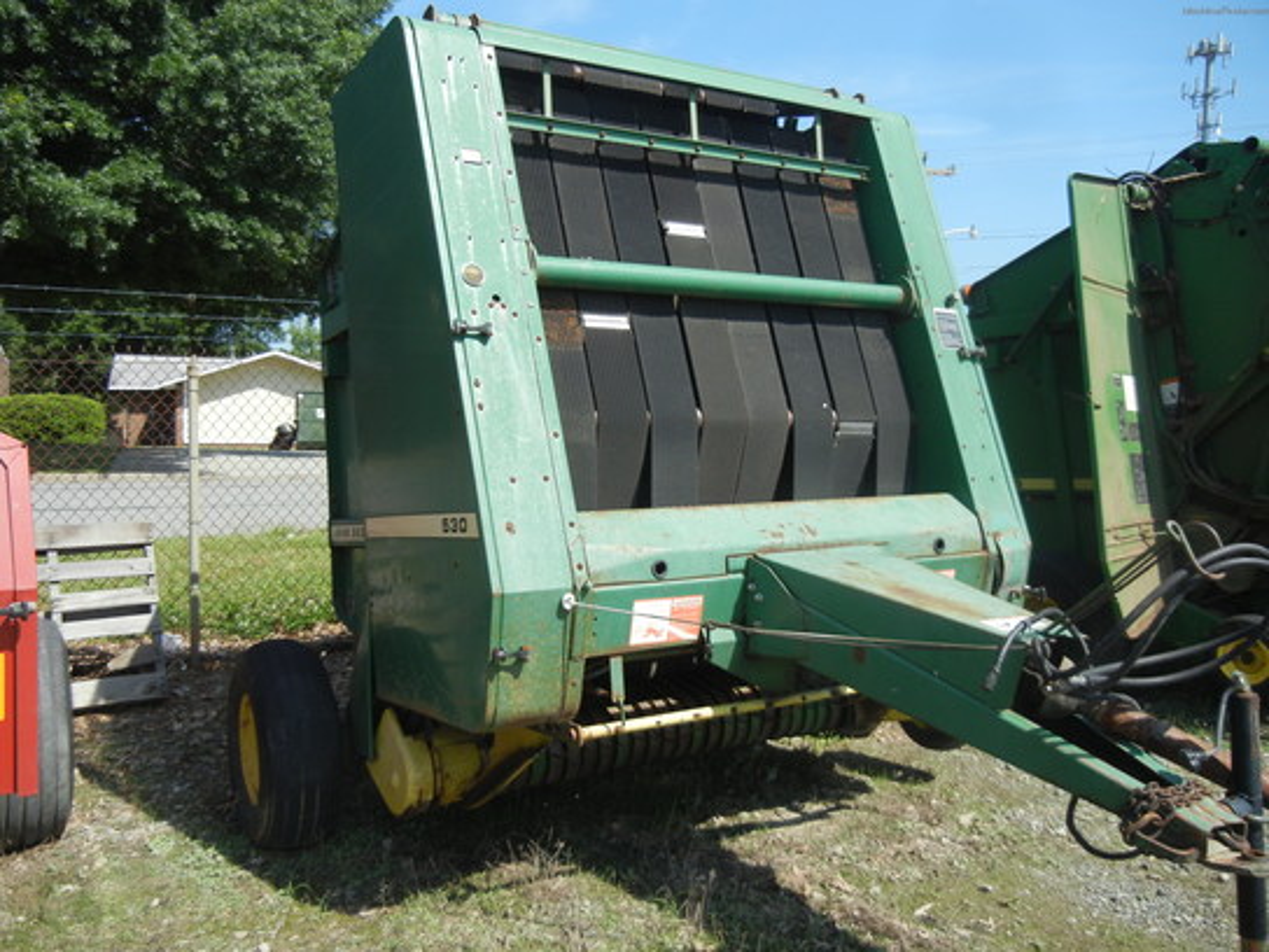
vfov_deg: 46.8
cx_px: 634
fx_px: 1100
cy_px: 476
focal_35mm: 30
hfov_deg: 60.0
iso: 160
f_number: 7
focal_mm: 5.4
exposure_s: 1/271
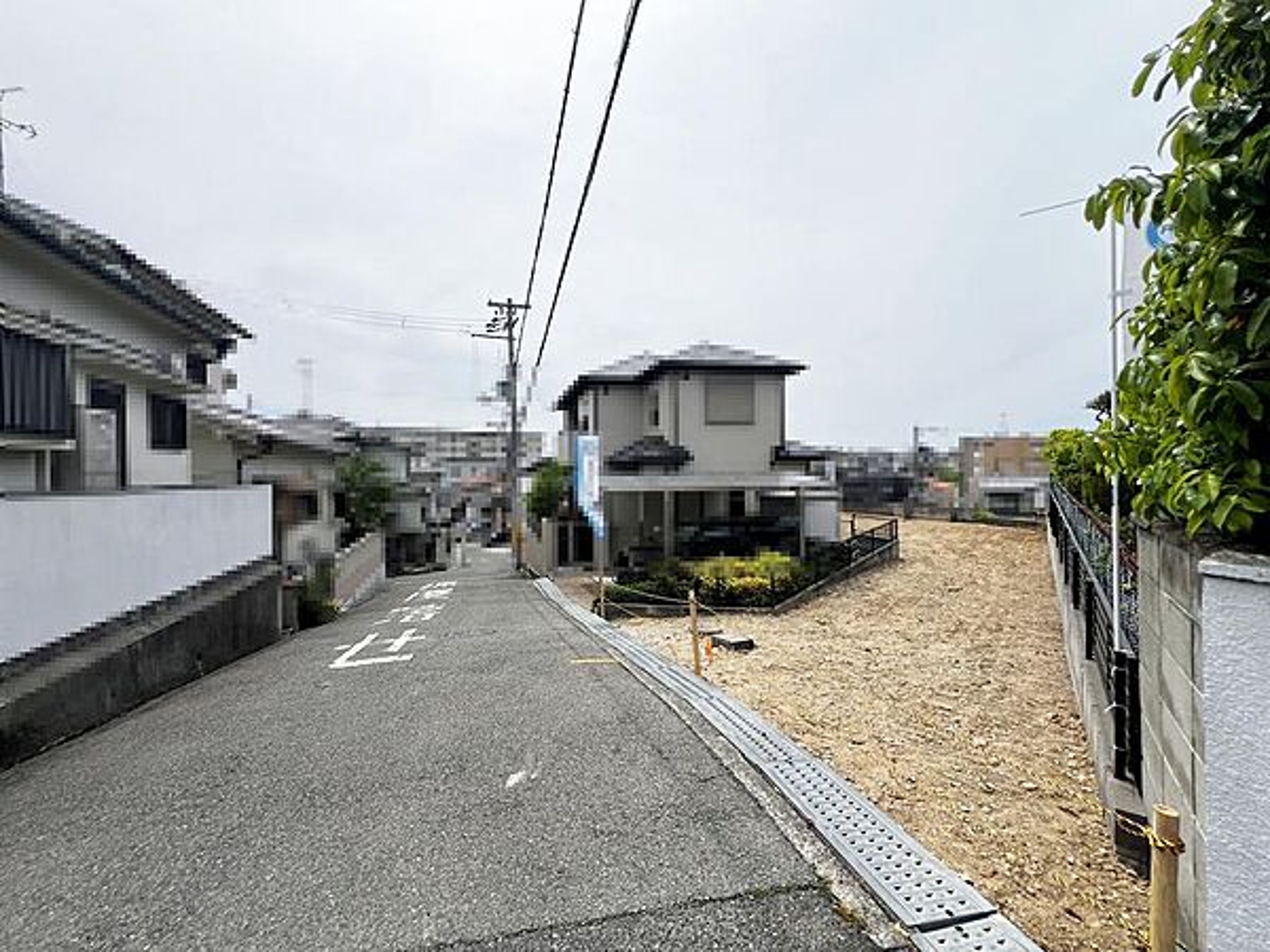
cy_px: 476
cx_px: 635
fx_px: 477
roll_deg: +0.7
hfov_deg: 106.2
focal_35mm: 13
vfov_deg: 89.9
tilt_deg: +0.3
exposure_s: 1/2950
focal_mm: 1.57
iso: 32
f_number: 1.8
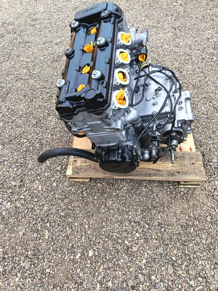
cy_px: 146
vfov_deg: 71.6
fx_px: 202
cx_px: 109
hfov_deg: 56.8
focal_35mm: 24
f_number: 1.75
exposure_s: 1/100
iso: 148
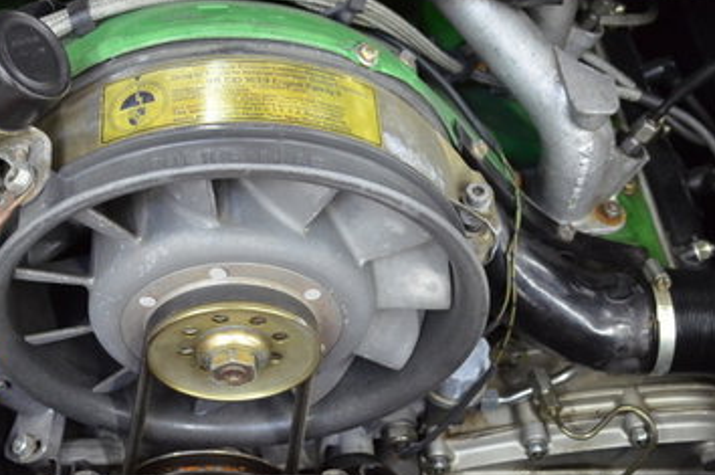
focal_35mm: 65
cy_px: 48
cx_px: 174
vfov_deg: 20.4
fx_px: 1289
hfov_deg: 30.4
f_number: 3.8
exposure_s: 1/30
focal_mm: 20
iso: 1400
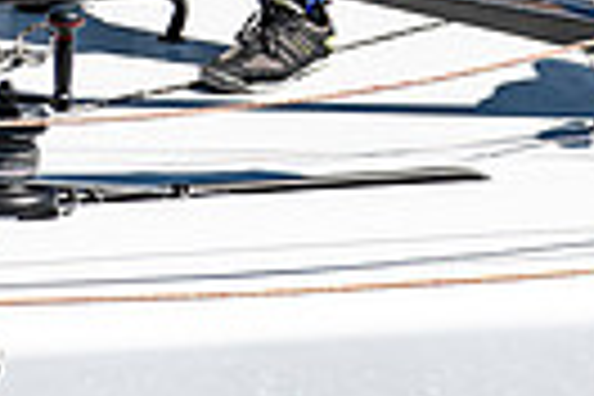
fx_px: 32651
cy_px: -421
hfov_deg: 1.0
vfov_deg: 0.7
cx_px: 274
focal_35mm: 1979
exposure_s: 1/2500
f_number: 5
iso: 320
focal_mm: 300
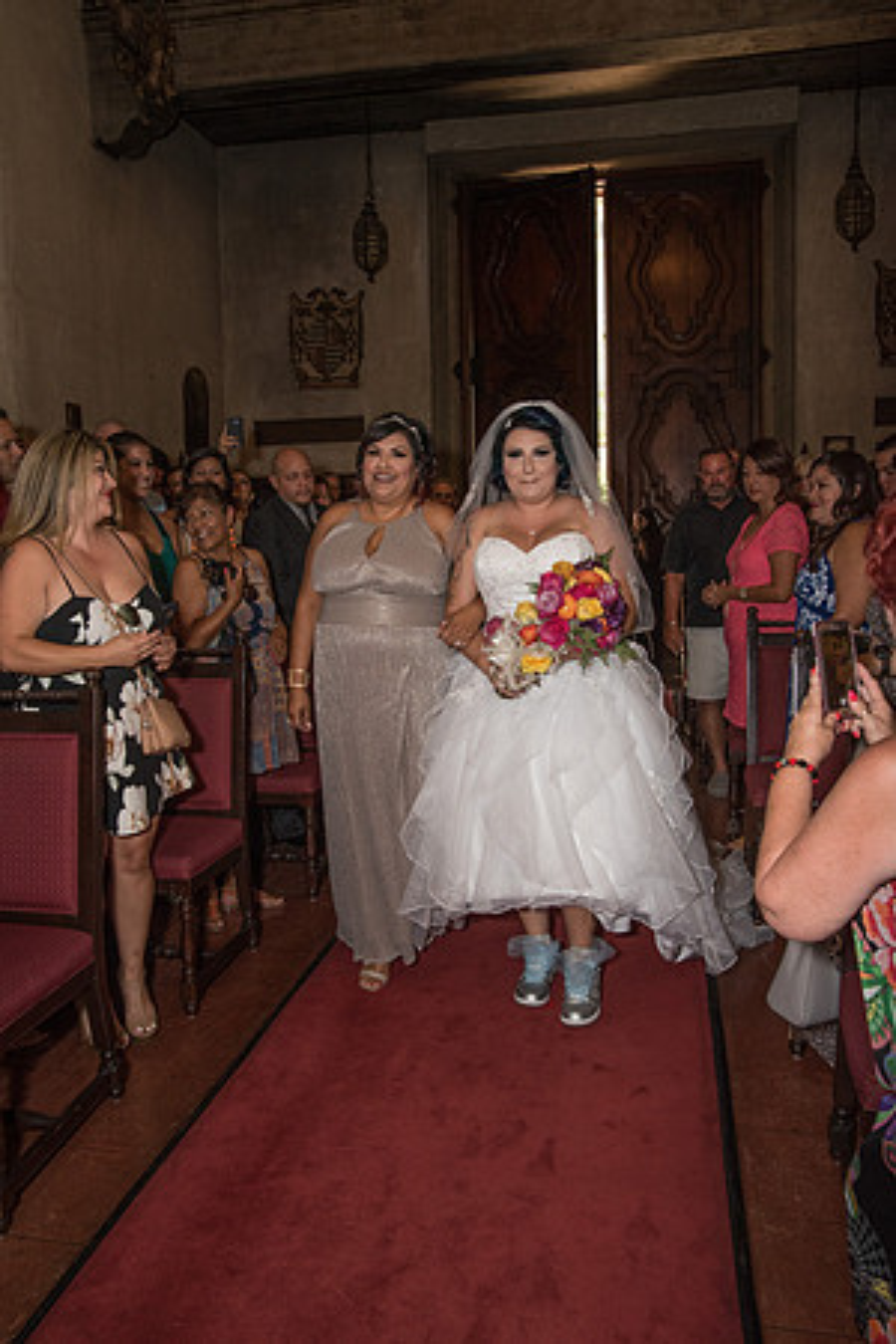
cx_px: 448
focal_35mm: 28
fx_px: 1045
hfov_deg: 46.4
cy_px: 672
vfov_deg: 65.5
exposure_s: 1/250
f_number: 9
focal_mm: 28
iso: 2000
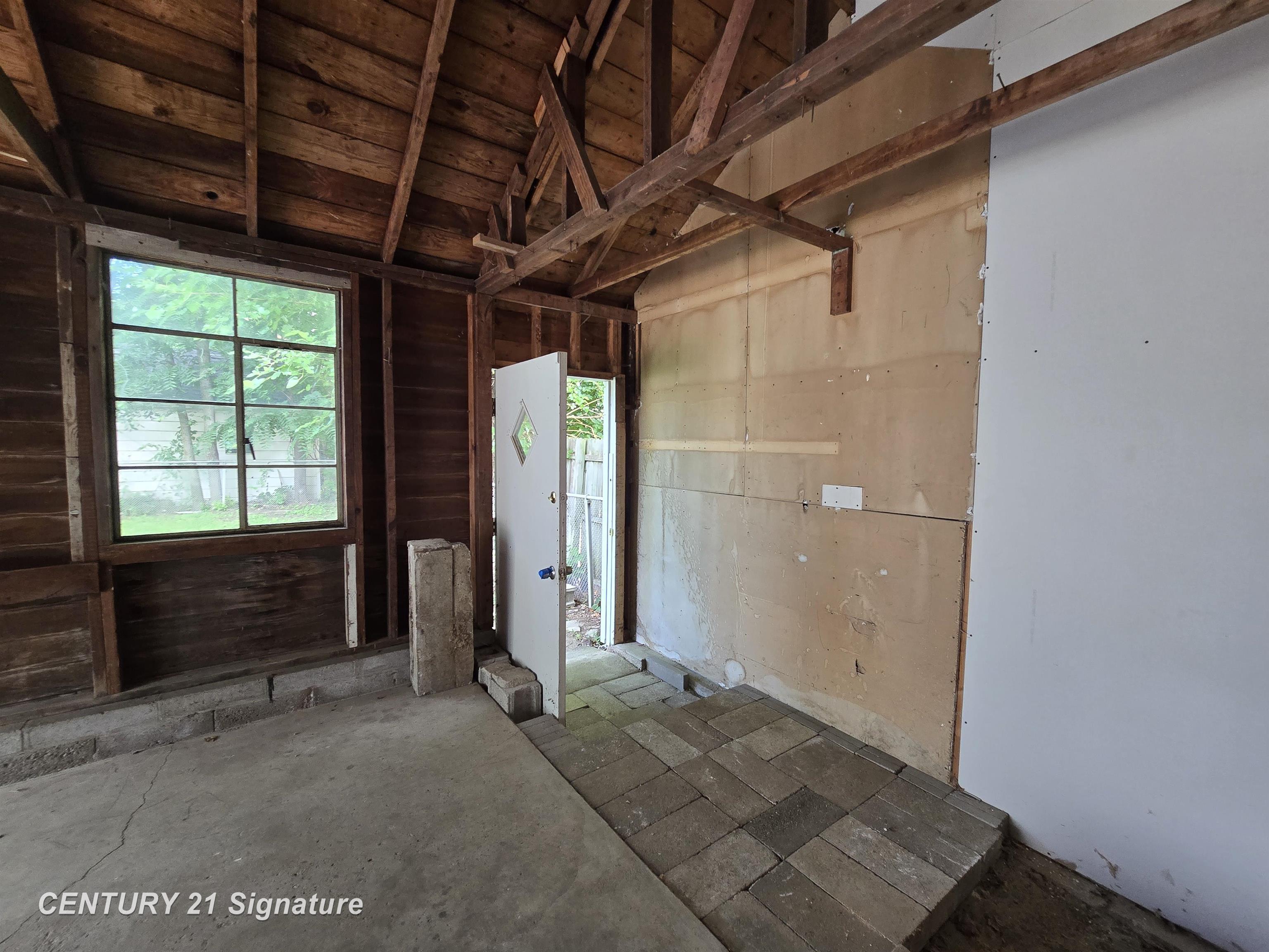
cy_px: 476
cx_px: 634
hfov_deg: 106.2
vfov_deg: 89.9
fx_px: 477
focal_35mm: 13
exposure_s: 1/60
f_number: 2.2
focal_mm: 2.2
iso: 200
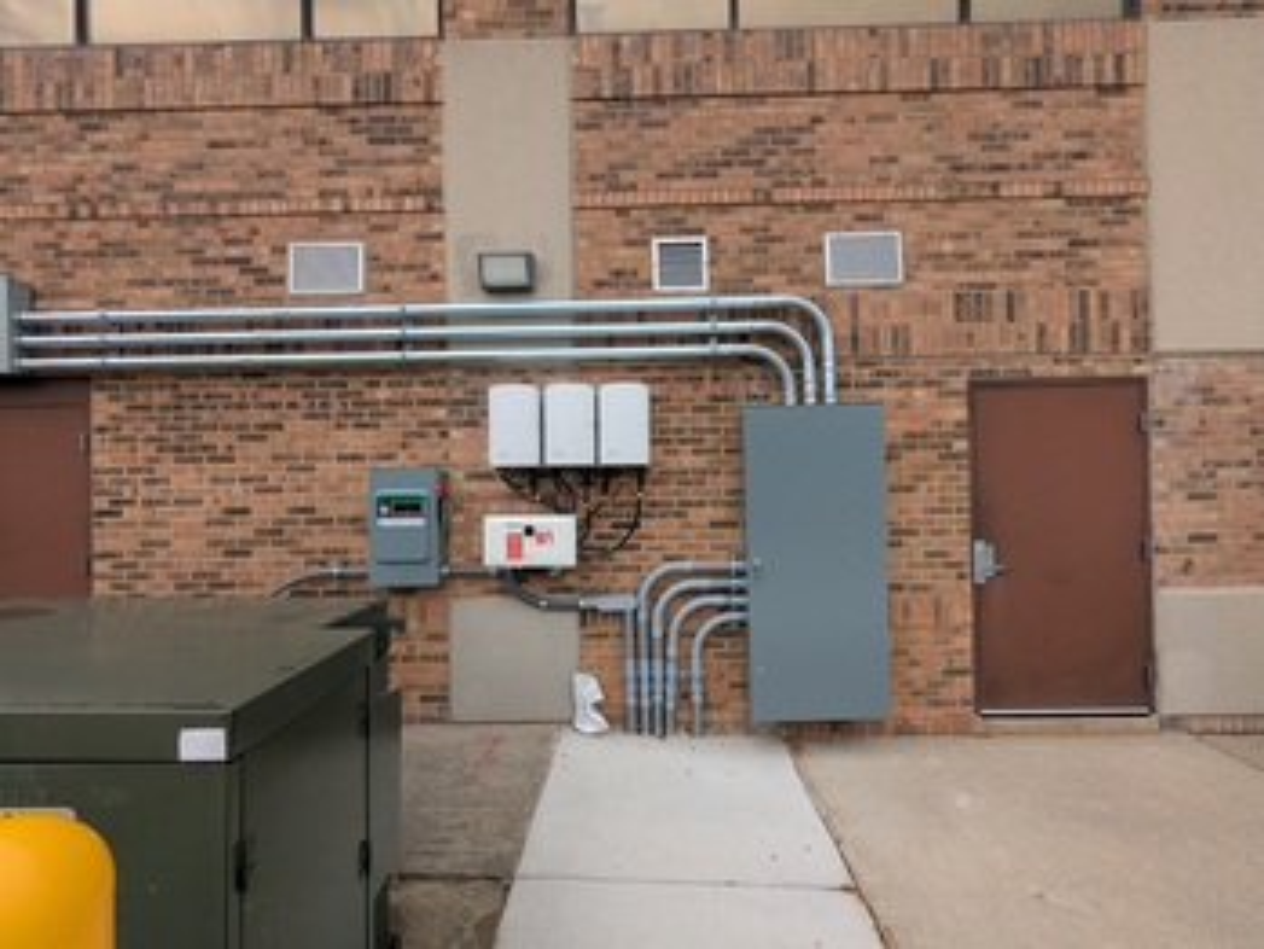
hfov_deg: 94.5
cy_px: 474
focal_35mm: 16
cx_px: 632
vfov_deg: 78.1
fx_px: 584
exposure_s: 1/654
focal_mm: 2.35
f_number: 2.2
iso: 39
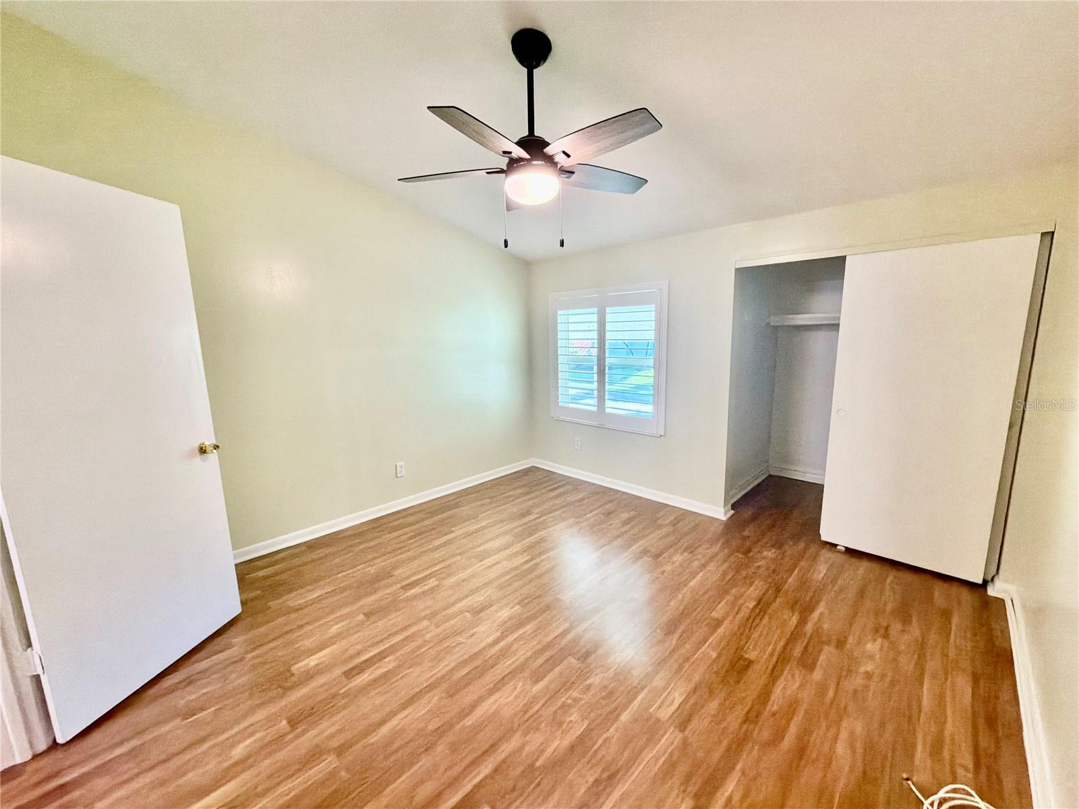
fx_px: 436
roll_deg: +2.3
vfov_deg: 85.7
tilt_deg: -11.3
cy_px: 404
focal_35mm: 14
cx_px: 540
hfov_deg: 102.1
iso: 400
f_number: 2.2
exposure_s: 1/60
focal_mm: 2.22
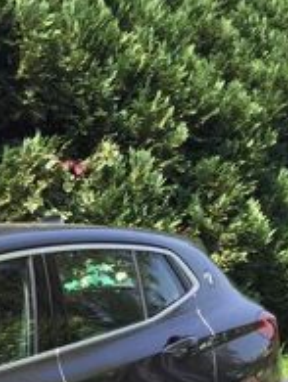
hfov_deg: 14.3
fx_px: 1050
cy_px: 529
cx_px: -178
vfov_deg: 18.8
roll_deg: +3.6
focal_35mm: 95
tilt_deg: -14.2
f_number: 2.2
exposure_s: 1/824
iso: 32
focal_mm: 4.15
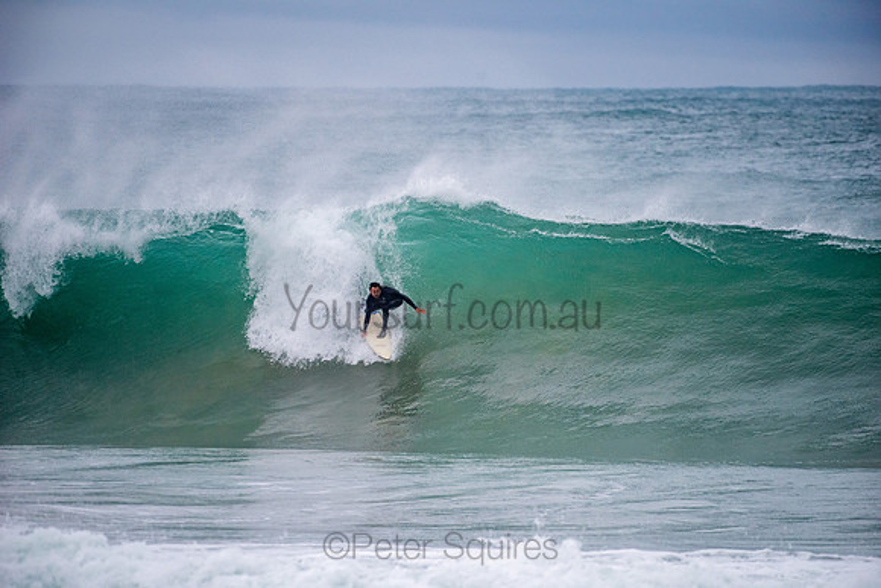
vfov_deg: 2.8
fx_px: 12238
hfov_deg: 4.1
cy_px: 294
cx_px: 440
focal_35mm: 500
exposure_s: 1/1250
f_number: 5.6
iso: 800
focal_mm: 500
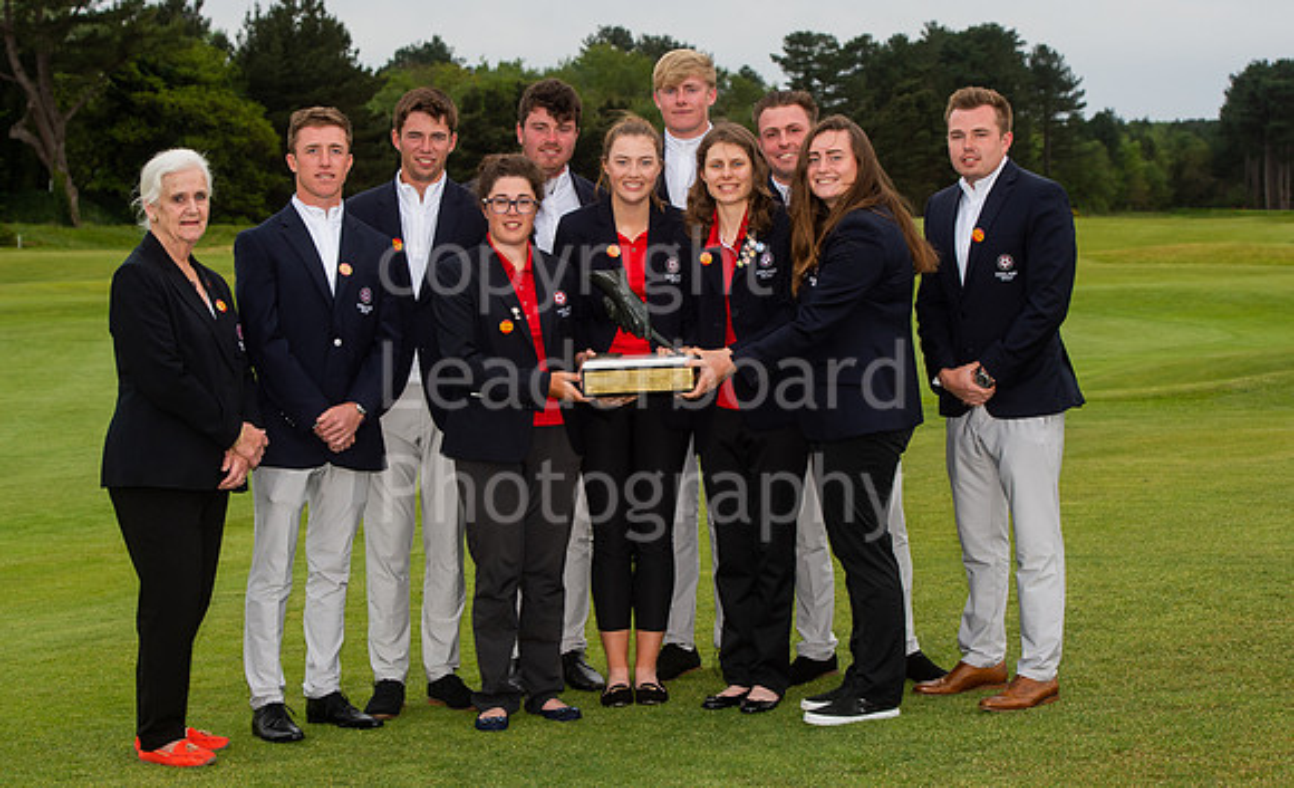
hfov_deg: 26.8
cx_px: 634
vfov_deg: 16.5
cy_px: 368
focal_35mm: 78
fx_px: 2715
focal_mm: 70
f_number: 8
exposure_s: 1/250
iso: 500
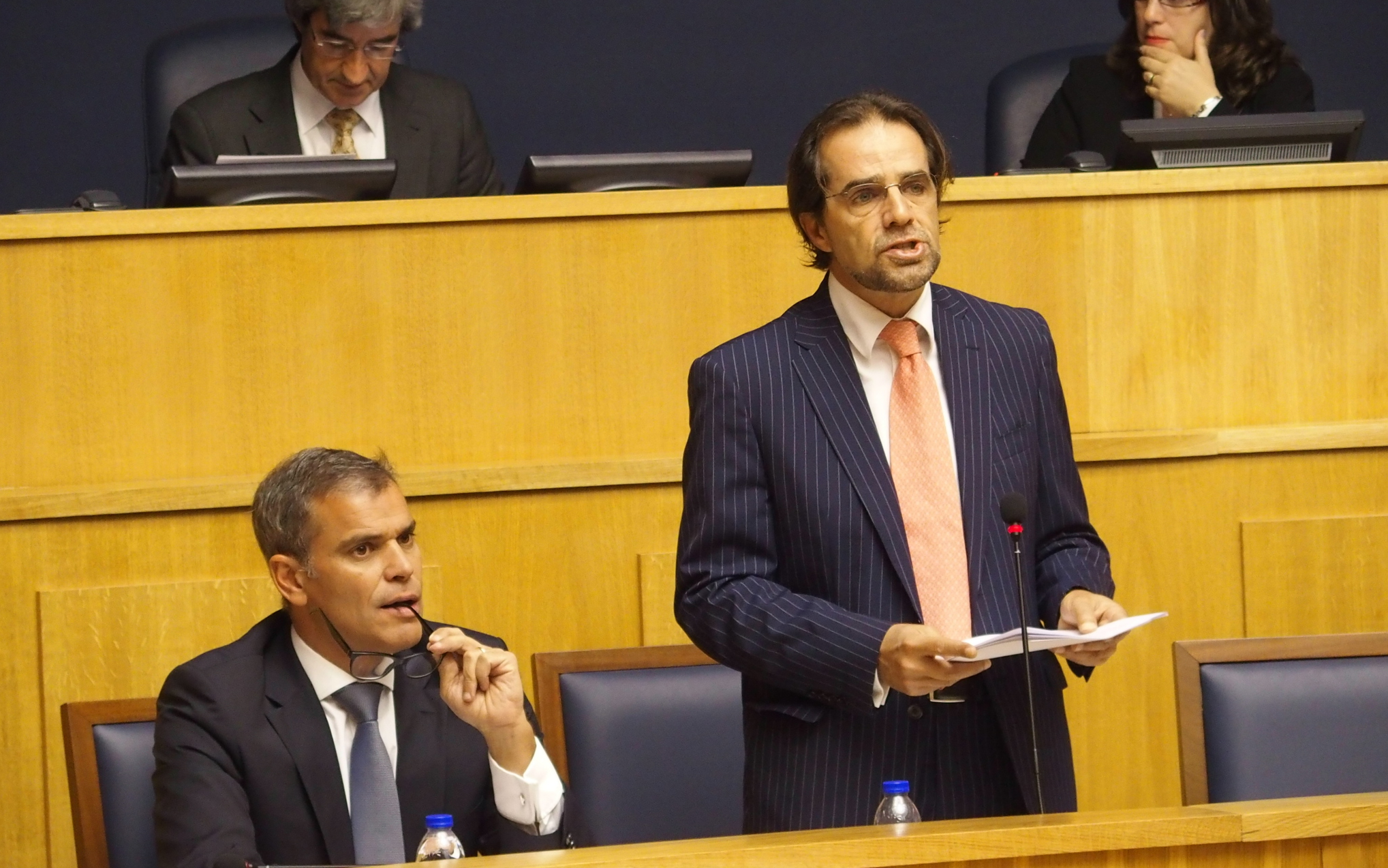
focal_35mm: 194
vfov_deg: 6.8
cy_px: 379
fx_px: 7338
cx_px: 696
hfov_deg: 10.8
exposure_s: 1/80
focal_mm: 38.6
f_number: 2.8
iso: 800
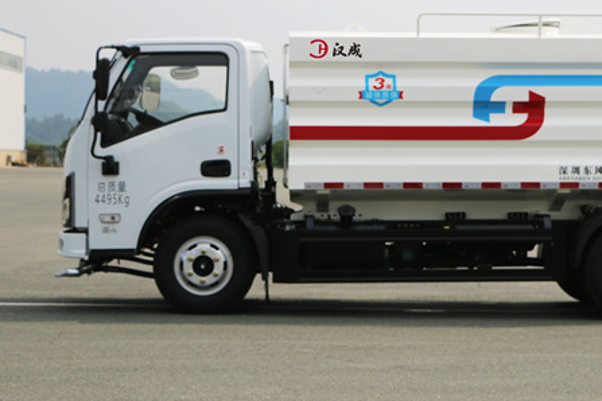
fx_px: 1137
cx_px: 434
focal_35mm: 68
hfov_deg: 29.3
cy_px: 106
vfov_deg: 19.9
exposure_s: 1/1000
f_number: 3.2
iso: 100
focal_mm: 38
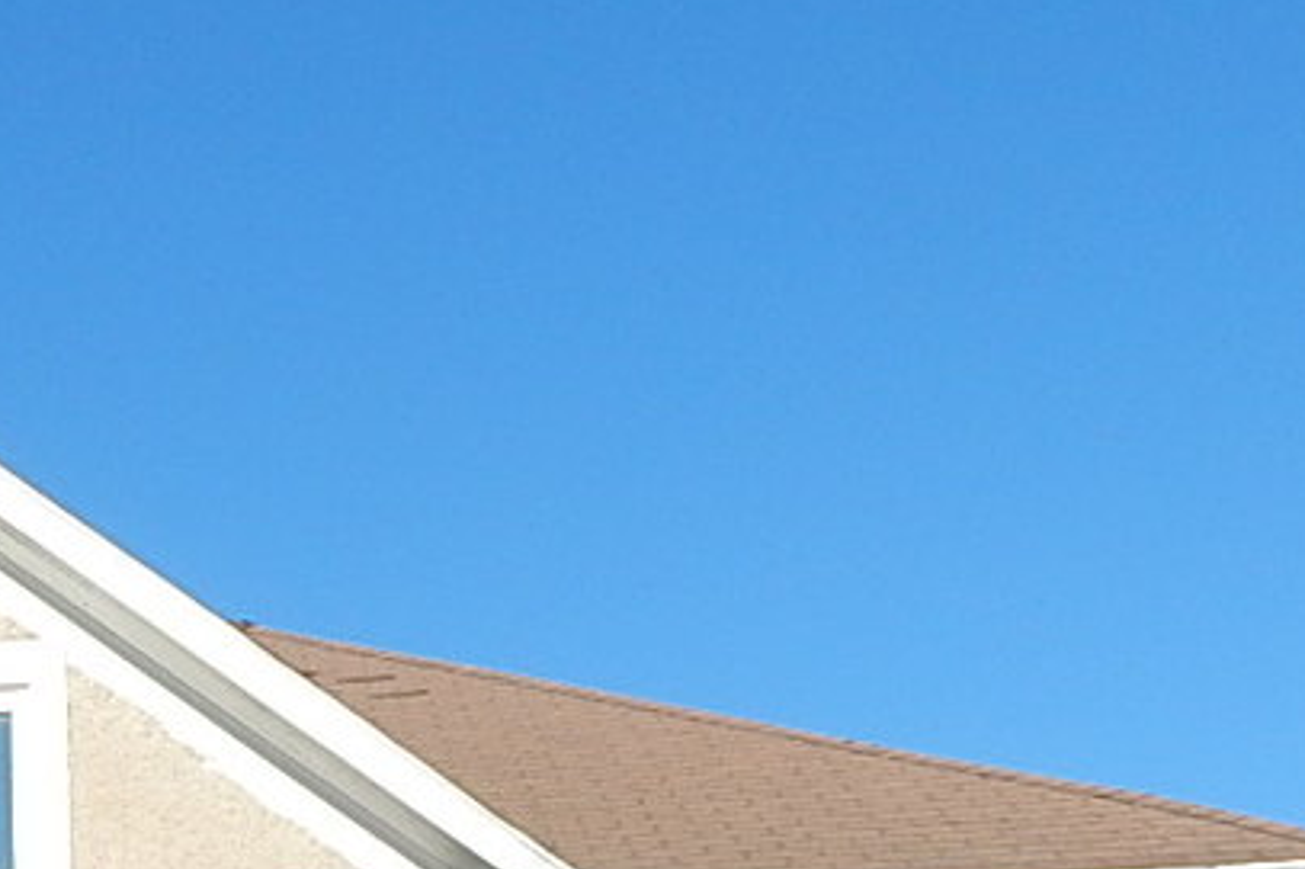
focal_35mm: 81
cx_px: 67
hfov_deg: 24.2
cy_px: 1639
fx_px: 2935
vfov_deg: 14.5
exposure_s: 1/1250
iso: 125
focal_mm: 4
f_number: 3
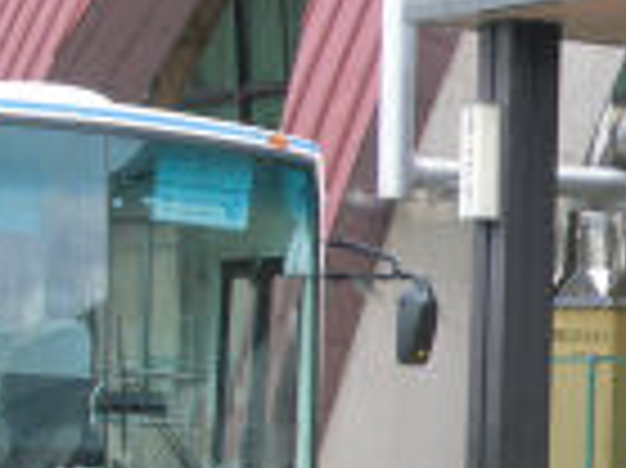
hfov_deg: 11.8
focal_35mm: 163
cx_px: 826
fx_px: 2945
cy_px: 302
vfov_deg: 9.1
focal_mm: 8.2
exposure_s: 1/200
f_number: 3.1
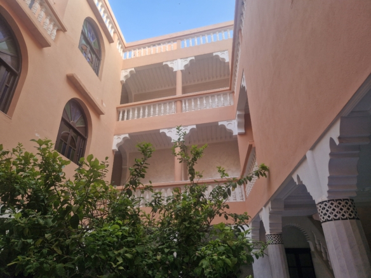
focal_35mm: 23
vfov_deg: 58.9
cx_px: 186
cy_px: 139
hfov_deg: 73.9
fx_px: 247
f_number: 1.8
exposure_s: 1/180
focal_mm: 5.4
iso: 50
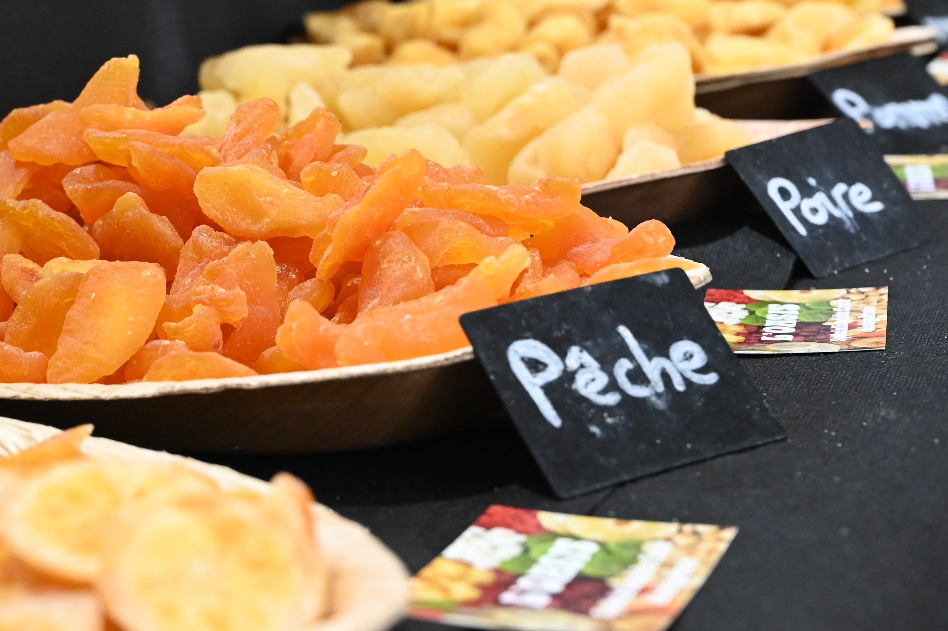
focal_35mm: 91
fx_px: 2394
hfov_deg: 22.1
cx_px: 196
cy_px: 228
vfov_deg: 15.0
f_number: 6.3
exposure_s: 1/160
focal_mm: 47
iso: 3200
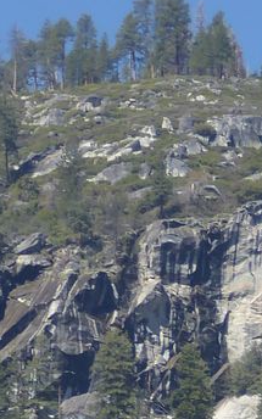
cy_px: 877
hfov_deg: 3.3
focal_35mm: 390
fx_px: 4456
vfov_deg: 5.3
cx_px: 476
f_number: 4.6
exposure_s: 1/320
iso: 80
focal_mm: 13.2
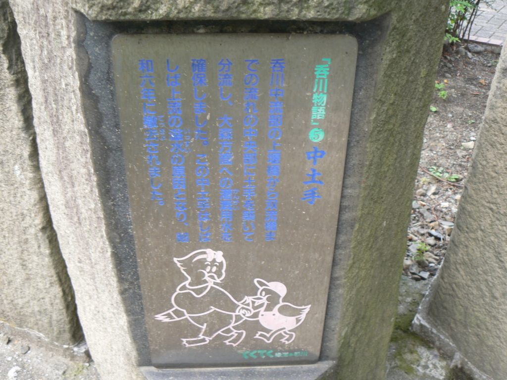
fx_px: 527
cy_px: 190
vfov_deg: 39.7
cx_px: 254
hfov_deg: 51.4
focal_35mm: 36
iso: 80
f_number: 4
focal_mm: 6
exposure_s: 1/60
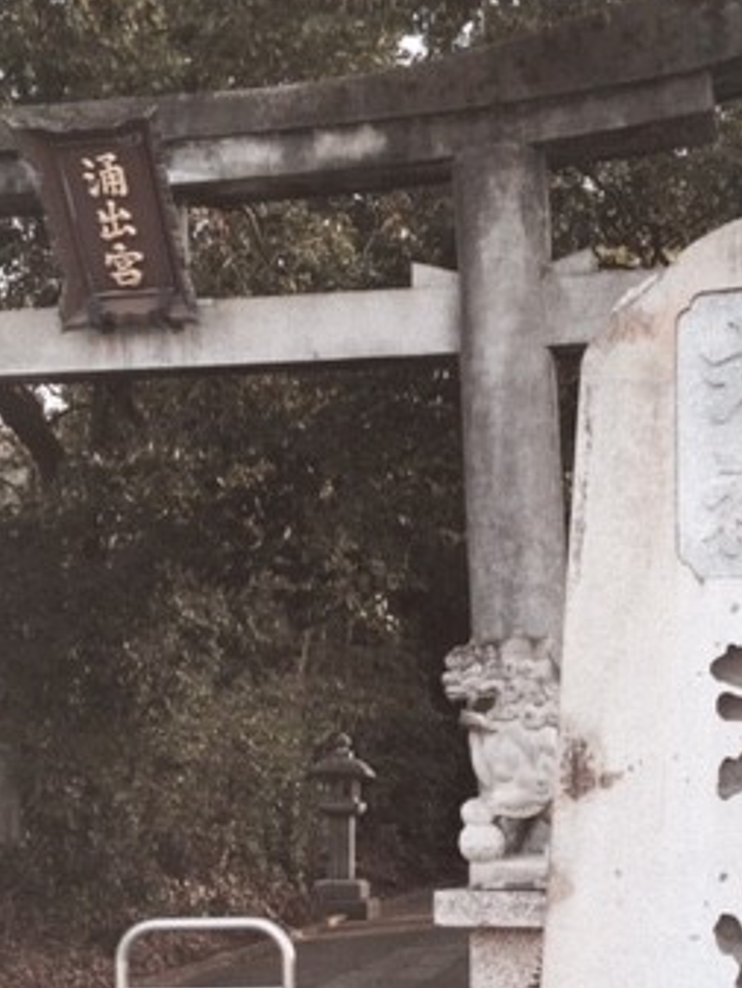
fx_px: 1571
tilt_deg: +2.3
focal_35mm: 55
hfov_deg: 26.4
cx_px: 513
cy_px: 803
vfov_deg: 33.8
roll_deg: +1.3
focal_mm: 4.15
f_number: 2.2
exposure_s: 1/158
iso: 32
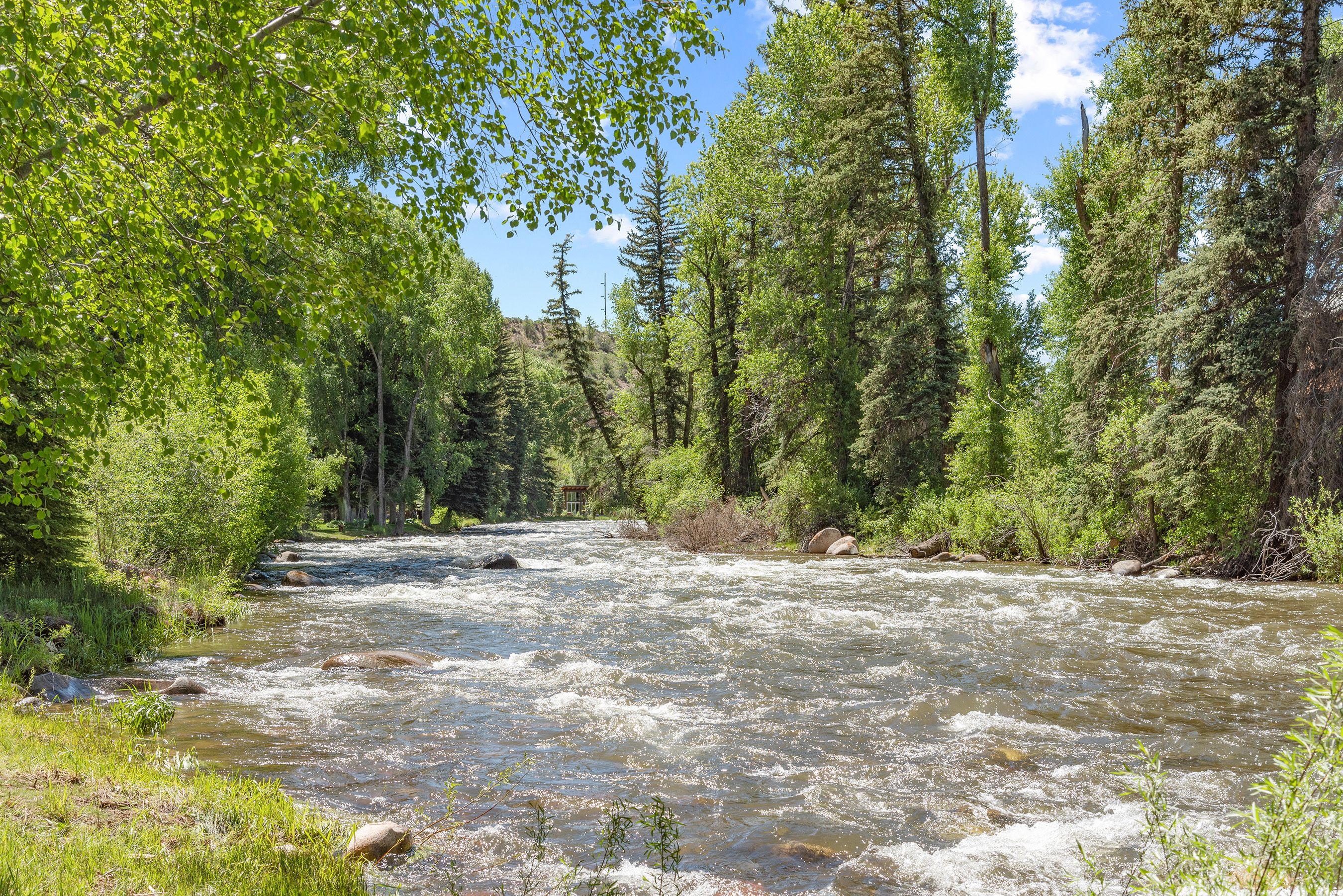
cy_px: 448
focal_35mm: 46
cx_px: 672
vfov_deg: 29.3
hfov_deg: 42.7
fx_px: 1717
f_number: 8
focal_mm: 46
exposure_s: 1/320
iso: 100
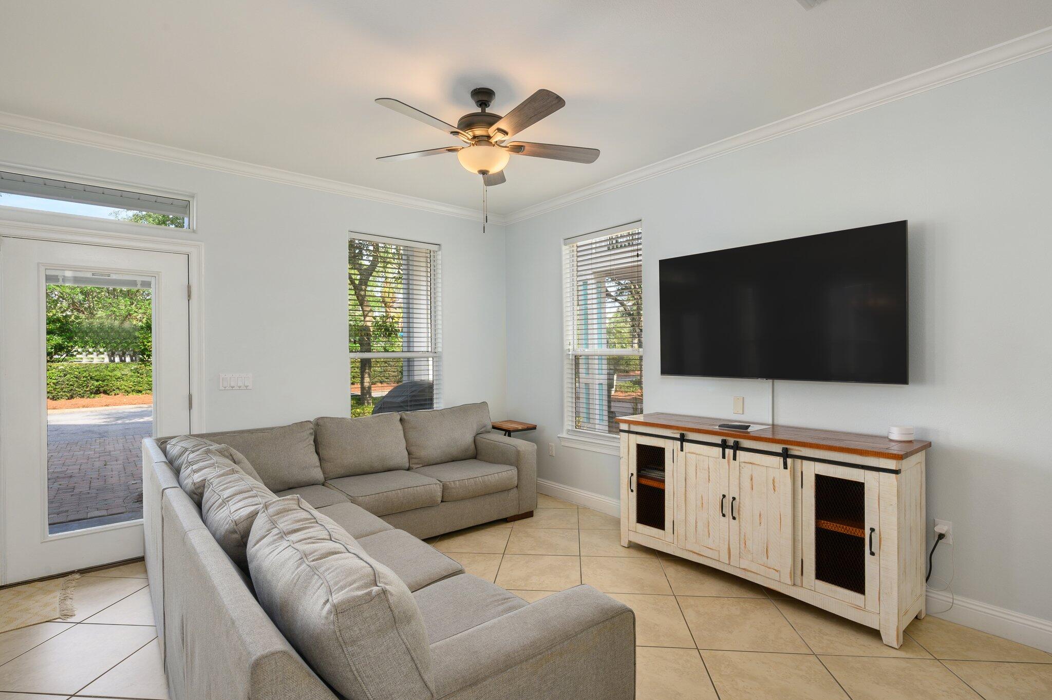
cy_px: 350
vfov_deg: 68.8
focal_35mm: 18
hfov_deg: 91.7
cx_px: 526
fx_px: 511
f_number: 9
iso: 250
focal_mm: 17.5
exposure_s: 1/8
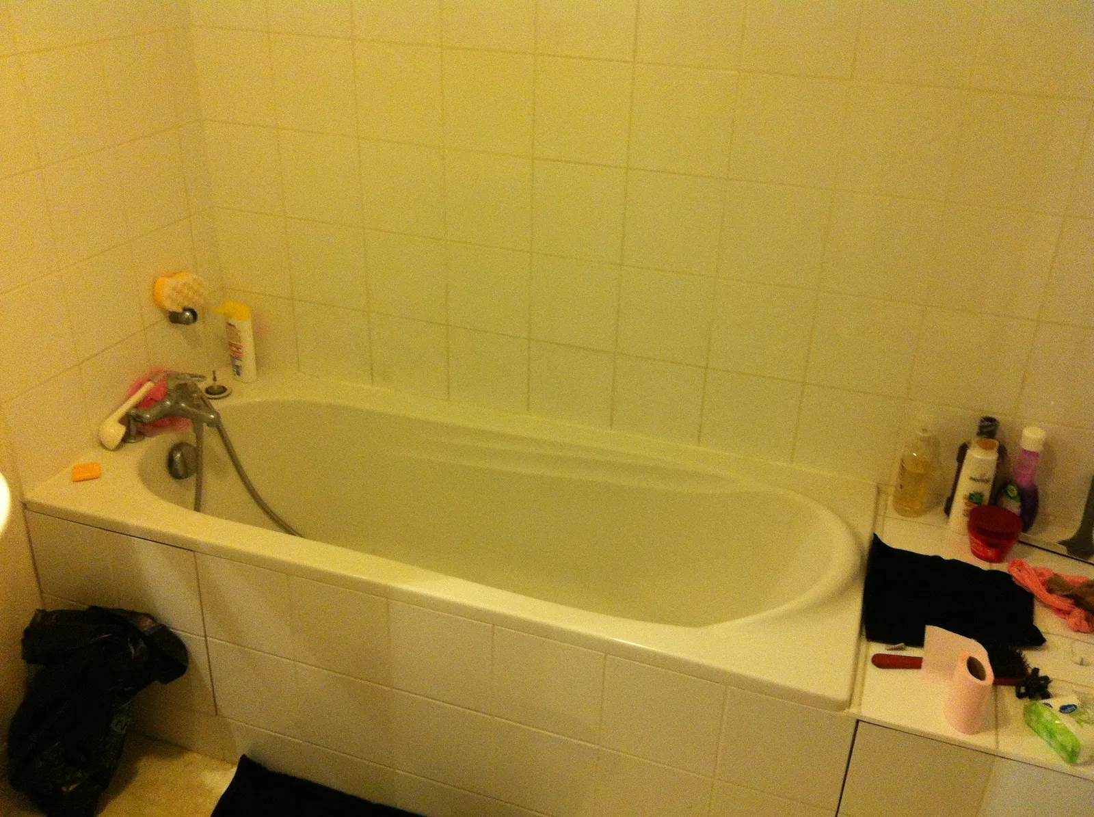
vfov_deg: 40.6
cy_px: 408
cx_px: 547
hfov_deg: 52.7
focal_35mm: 35
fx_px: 1104
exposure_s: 1/15
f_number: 2.8
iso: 250
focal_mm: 3.85
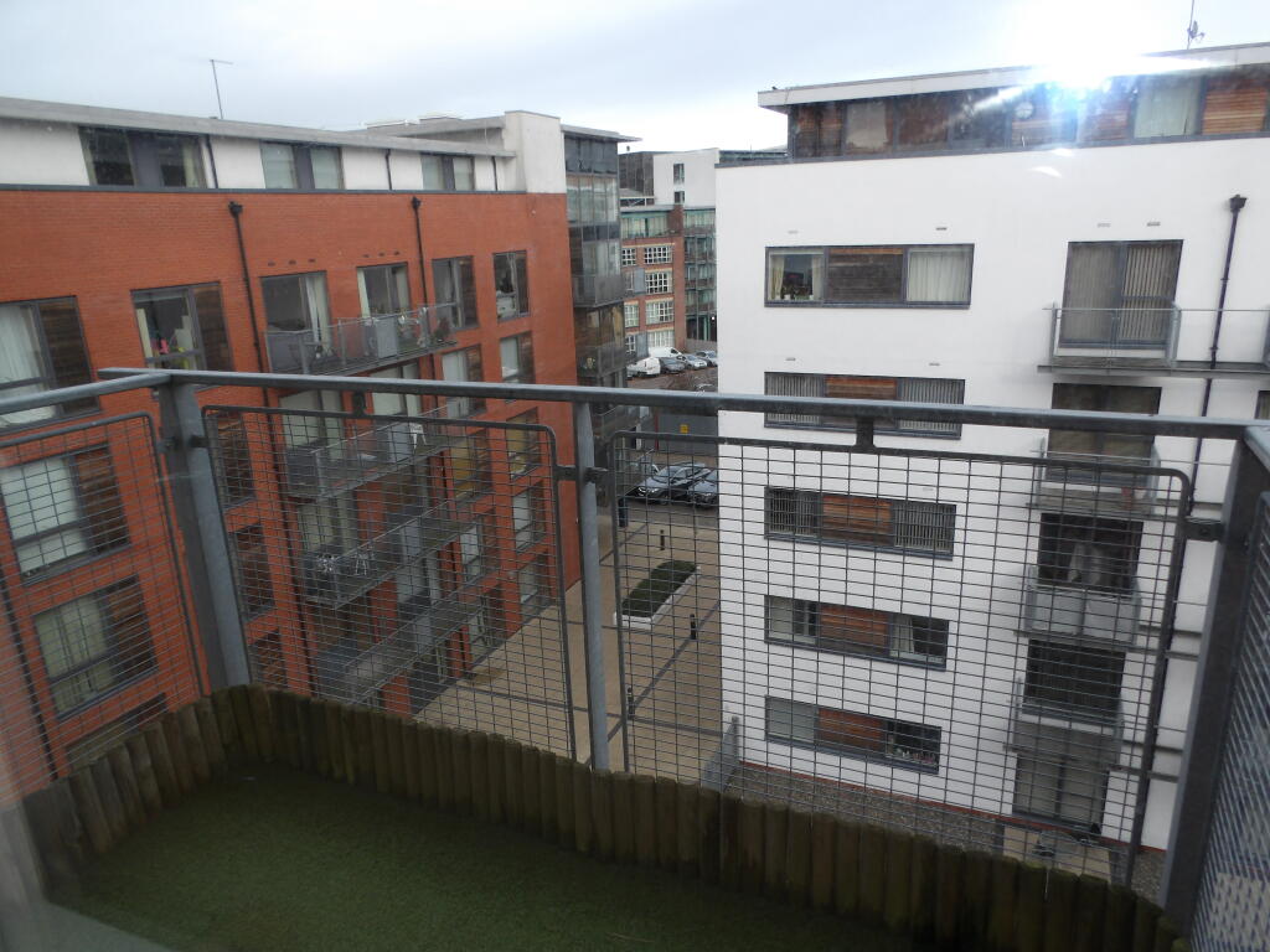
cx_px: 635
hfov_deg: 71.6
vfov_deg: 56.8
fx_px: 881
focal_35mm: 24
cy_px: 476
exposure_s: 1/124
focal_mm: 4.3
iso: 100
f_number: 4.1
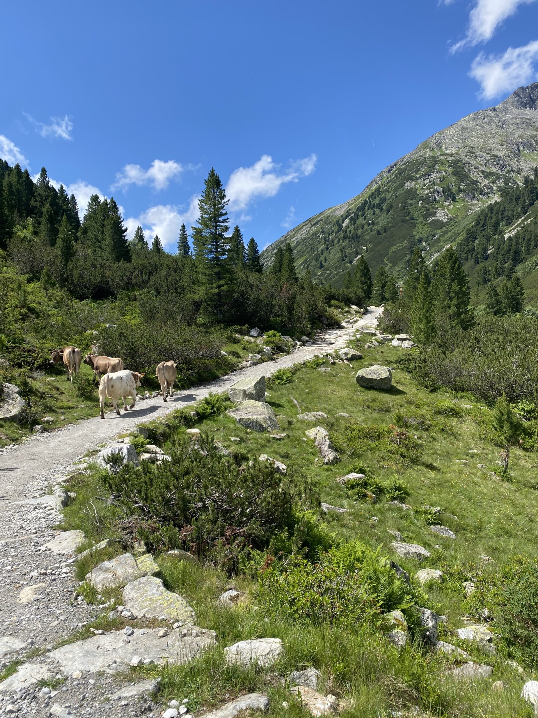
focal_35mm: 27
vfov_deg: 65.3
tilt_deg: +0.5
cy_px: 350
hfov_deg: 51.4
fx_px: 559
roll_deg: +0.2
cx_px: 274
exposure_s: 1/1961
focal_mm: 4.25
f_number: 1.8
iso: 32
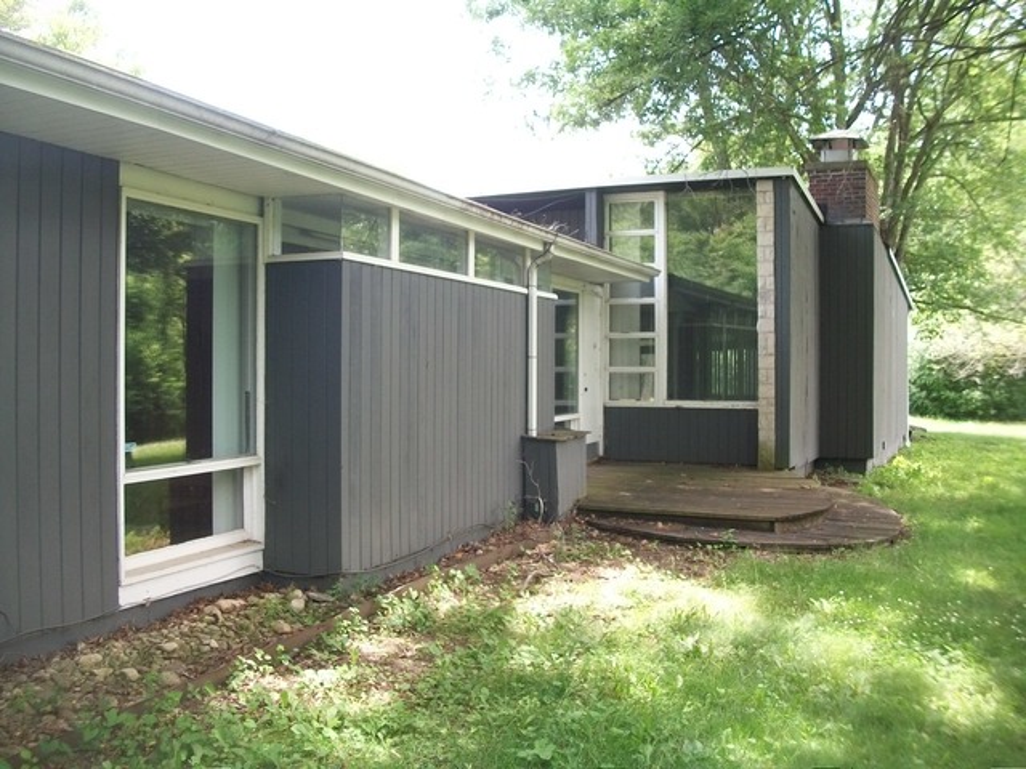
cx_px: 513
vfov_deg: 44.2
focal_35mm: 32
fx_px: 948
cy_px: 384
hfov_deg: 56.8
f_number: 2.9
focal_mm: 5.7
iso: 80
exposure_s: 1/80
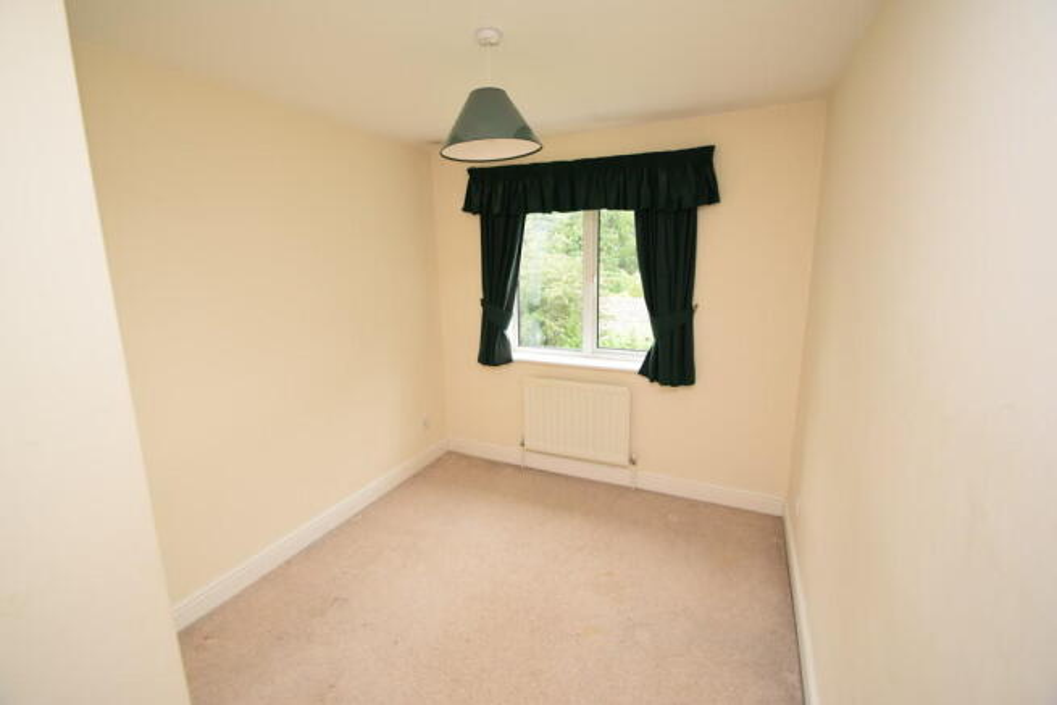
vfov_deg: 77.4
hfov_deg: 100.4
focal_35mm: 15
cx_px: 528
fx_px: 440
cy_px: 352
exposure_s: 1/100
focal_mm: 10
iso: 800
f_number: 5
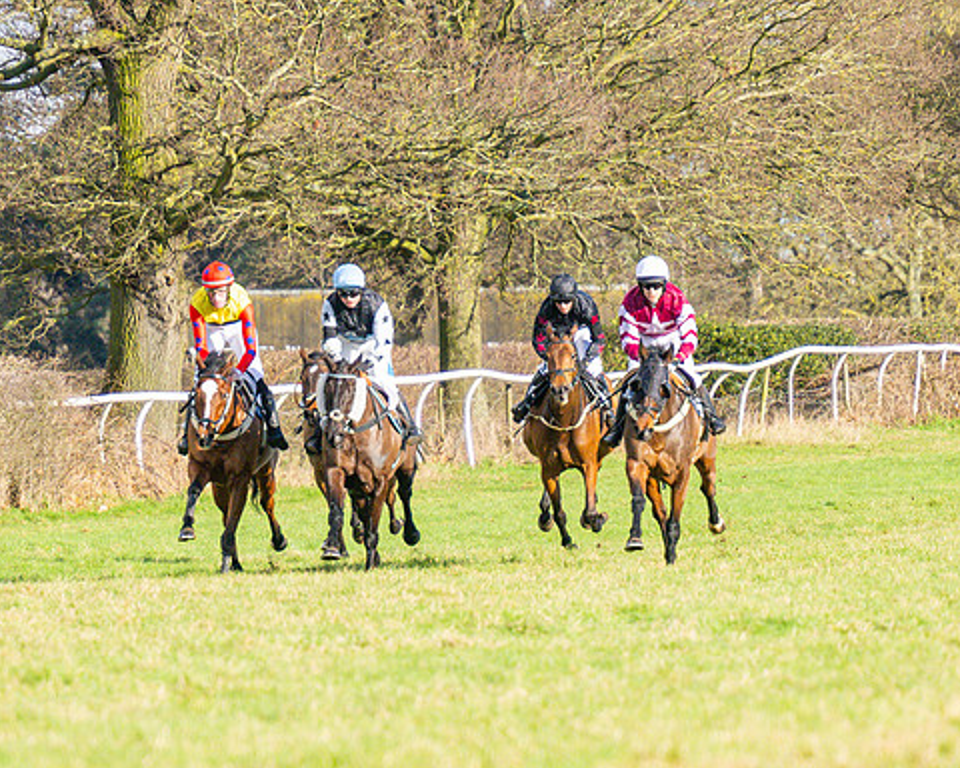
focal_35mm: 548
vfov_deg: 2.8
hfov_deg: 3.5
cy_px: 371
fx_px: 15570
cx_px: 455
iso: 400
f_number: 4
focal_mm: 195
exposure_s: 1/3200
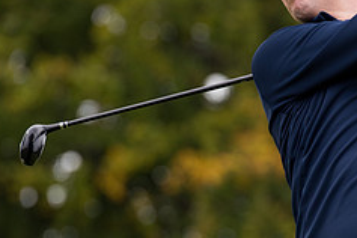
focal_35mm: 490
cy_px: 168
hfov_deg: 4.2
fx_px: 4859
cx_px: 306
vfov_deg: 2.8
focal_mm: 200
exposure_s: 1/1250
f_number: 4
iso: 800
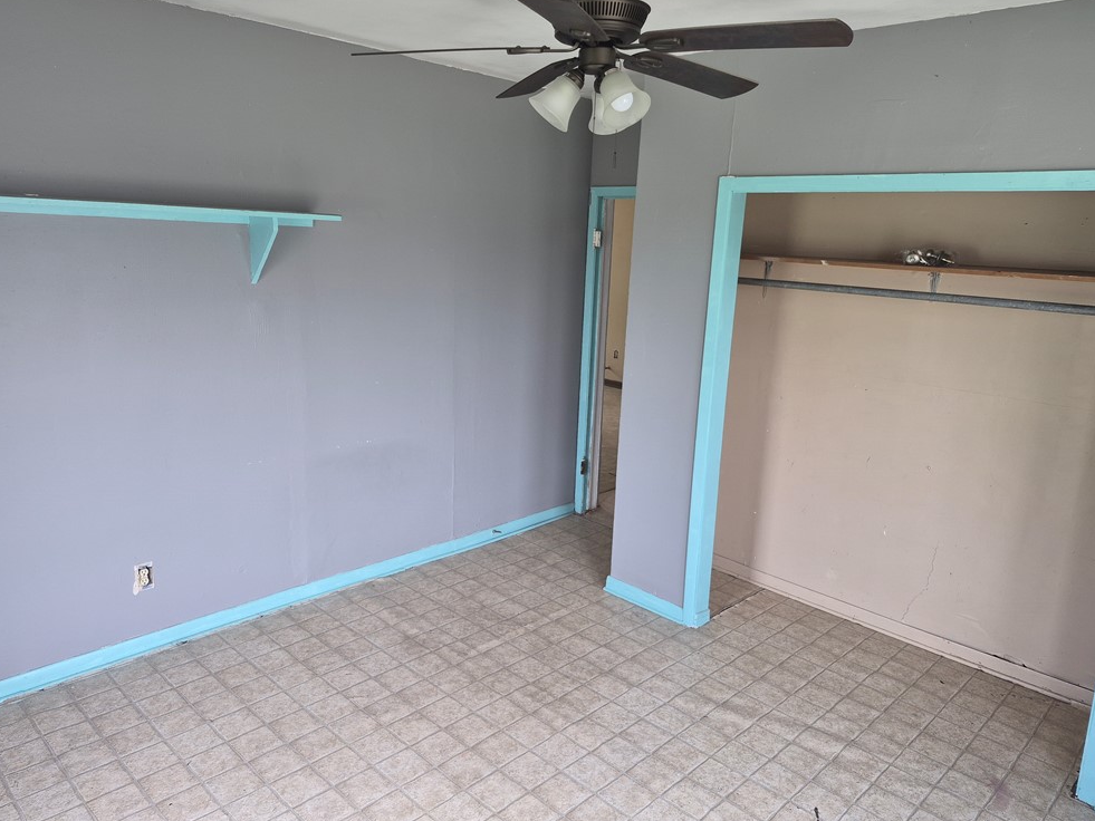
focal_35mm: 24
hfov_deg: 71.6
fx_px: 759
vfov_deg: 56.8
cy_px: 396
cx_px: 544
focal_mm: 5.4
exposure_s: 1/60
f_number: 1.8
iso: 50
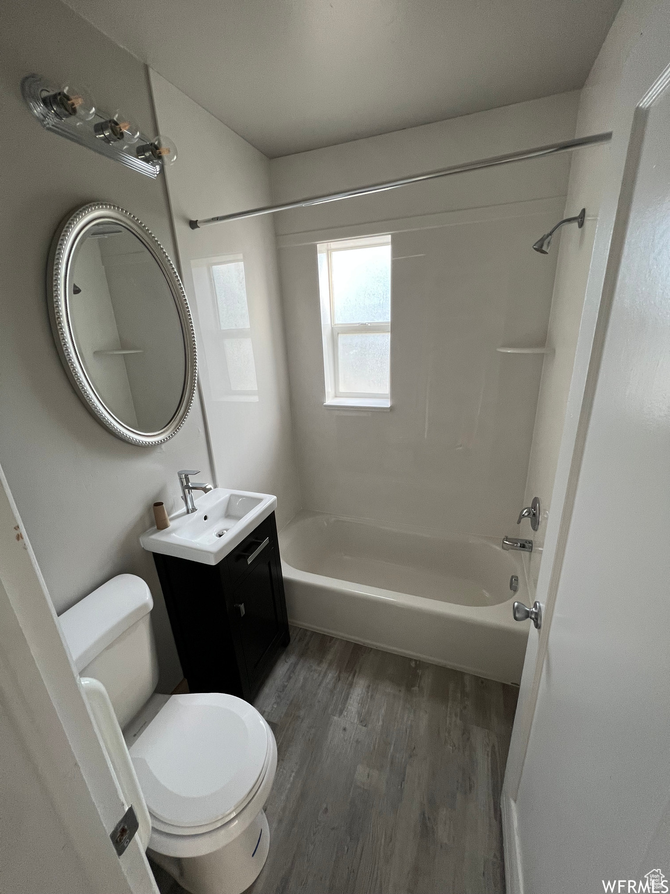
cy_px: 447
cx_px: 335
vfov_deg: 106.2
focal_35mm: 13
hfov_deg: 89.9
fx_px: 335
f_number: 1.8
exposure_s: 1/99
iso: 125
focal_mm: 1.57
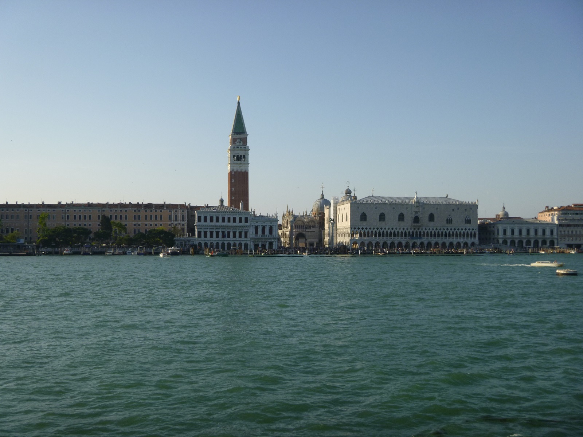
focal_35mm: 38
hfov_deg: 49.0
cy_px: 218
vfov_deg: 37.7
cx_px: 292
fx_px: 640
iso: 100
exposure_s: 1/400
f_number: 4.5
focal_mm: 6.8
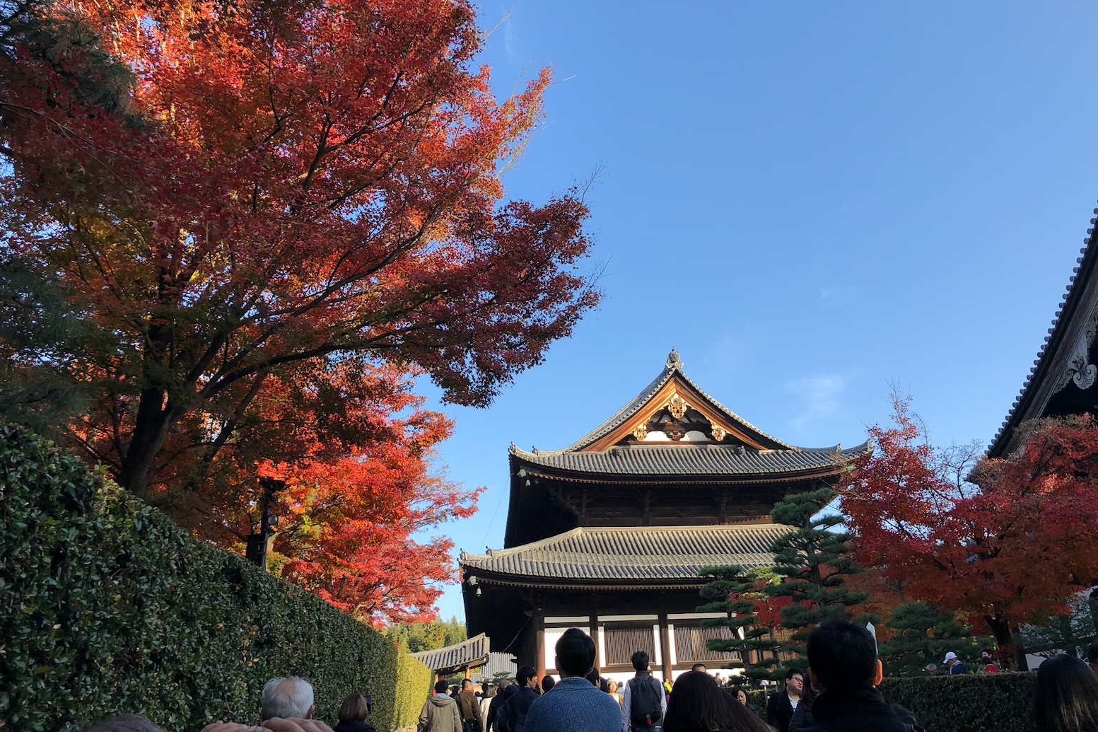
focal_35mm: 30
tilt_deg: +23.5
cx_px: 563
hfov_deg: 61.9
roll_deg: +1.1
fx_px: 915
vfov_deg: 43.6
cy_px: 349
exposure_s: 1/738
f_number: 1.8
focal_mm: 4
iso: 20
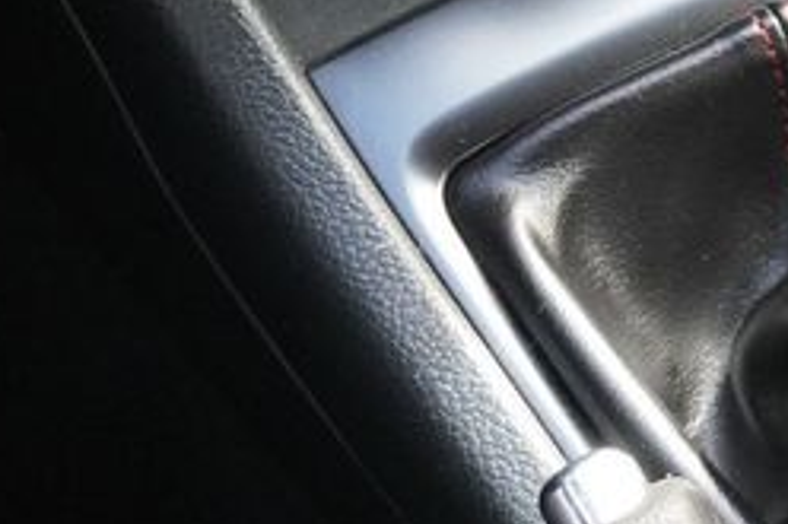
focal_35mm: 124
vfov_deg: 11.0
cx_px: 972
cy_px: 203
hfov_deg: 15.8
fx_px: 2712
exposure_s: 1/250
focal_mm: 32
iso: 5000
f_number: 9
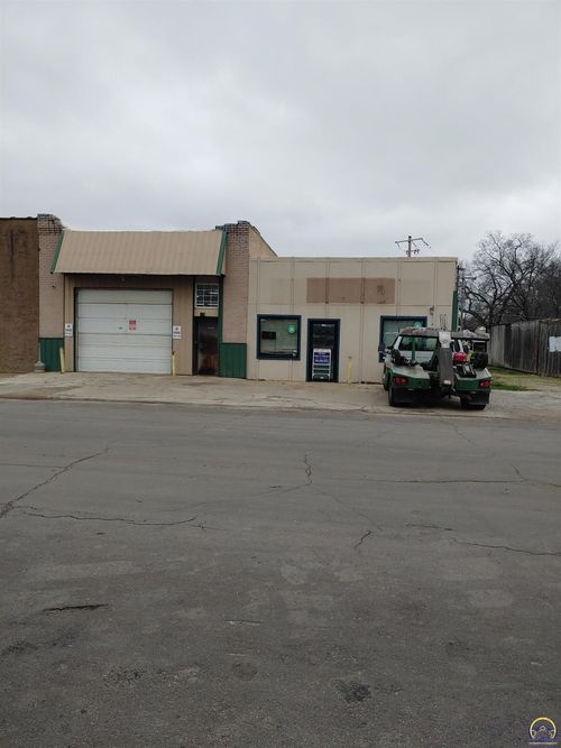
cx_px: 280
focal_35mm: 26
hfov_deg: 53.0
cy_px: 374
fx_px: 562
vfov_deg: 67.3
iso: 50
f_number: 1.8
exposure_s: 1/935
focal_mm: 4.36
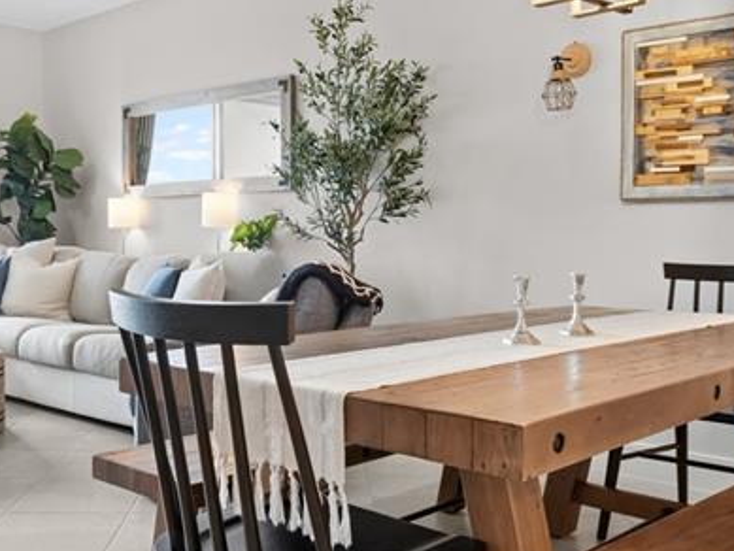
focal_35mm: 43
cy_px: 249
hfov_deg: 43.7
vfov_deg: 33.6
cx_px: 302
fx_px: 912
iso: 1000
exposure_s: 1/6
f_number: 9
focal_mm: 17
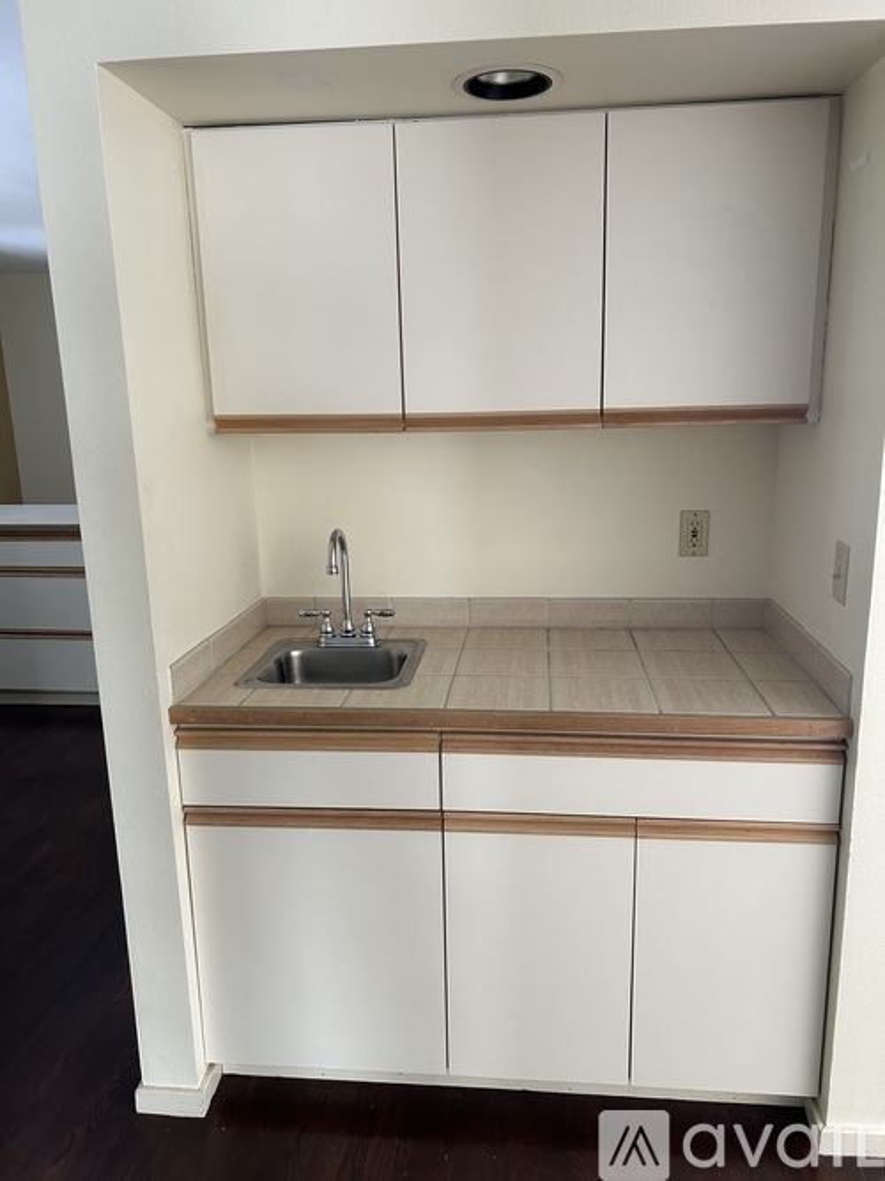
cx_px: 442
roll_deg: +3.9
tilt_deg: -9.4
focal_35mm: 26
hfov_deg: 53.0
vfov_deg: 67.3
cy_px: 590
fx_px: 887
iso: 125
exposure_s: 1/121
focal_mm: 5.7
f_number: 1.5
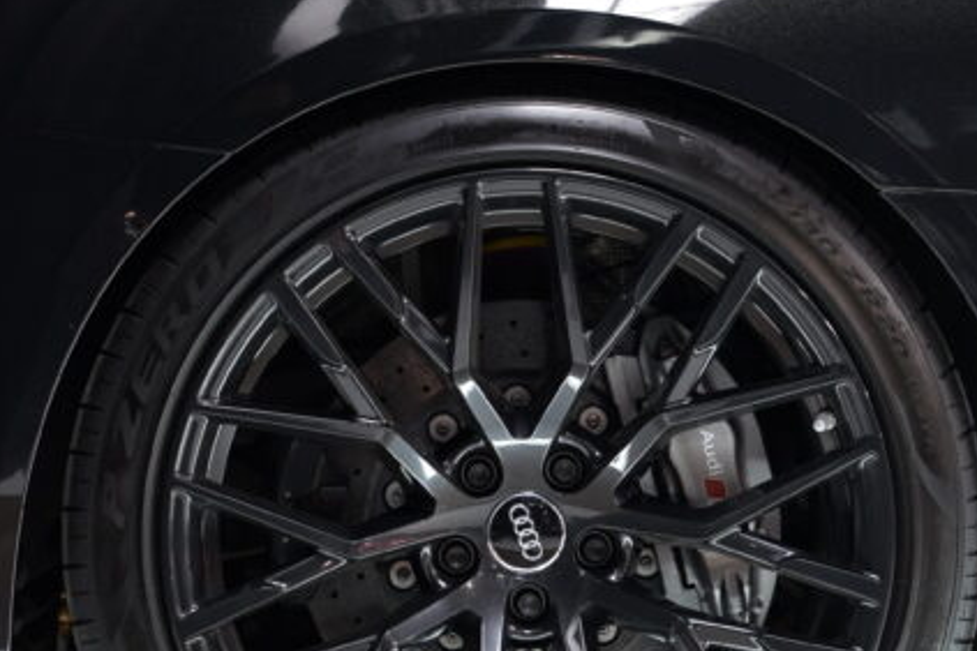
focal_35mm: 127
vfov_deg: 10.8
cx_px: 531
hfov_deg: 16.1
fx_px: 3446
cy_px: 487
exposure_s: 1/80
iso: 1250
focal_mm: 70
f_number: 3.2
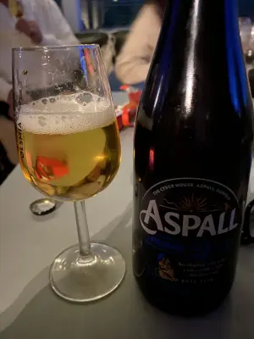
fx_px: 254
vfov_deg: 67.3
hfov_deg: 53.1
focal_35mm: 26
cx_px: 127
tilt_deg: -25.3
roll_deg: +1.6
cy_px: 170
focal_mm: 4.25
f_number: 1.8
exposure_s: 1/8
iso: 1000
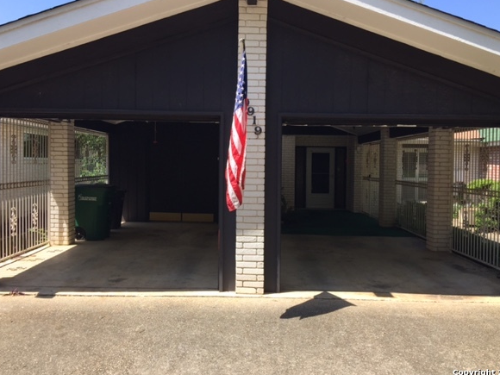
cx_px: 246
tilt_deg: -1.9
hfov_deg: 56.8
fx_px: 462
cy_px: 181
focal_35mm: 32
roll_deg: -1.5
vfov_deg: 44.2
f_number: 2.2
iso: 32
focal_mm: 4.15
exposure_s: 1/842
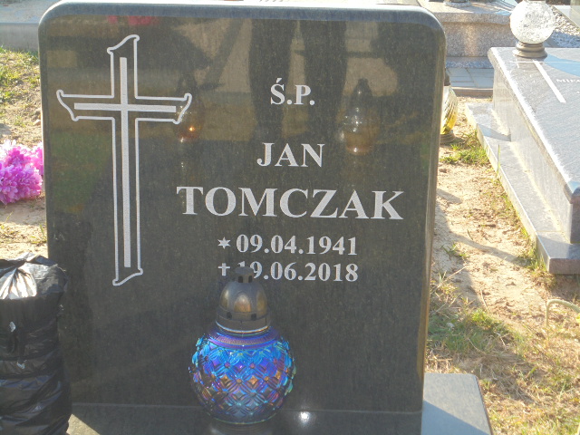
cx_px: 290
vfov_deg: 20.2
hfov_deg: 26.7
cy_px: 218
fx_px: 1223
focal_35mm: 73
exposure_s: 1/100
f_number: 6.1
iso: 100
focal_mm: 13.1
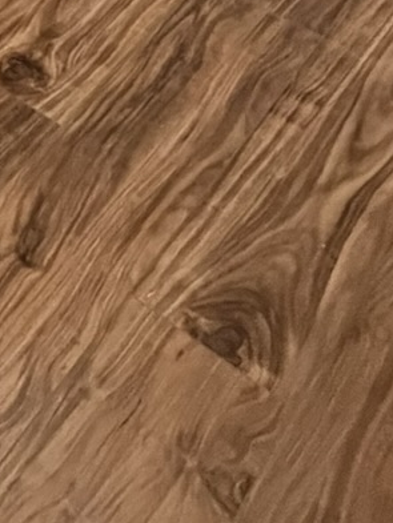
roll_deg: -0.3
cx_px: -618
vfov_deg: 19.3
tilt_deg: -18.4
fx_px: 1104
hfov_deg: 13.2
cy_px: -443
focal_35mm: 73
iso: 800
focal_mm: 2.22
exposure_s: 1/60
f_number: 2.2
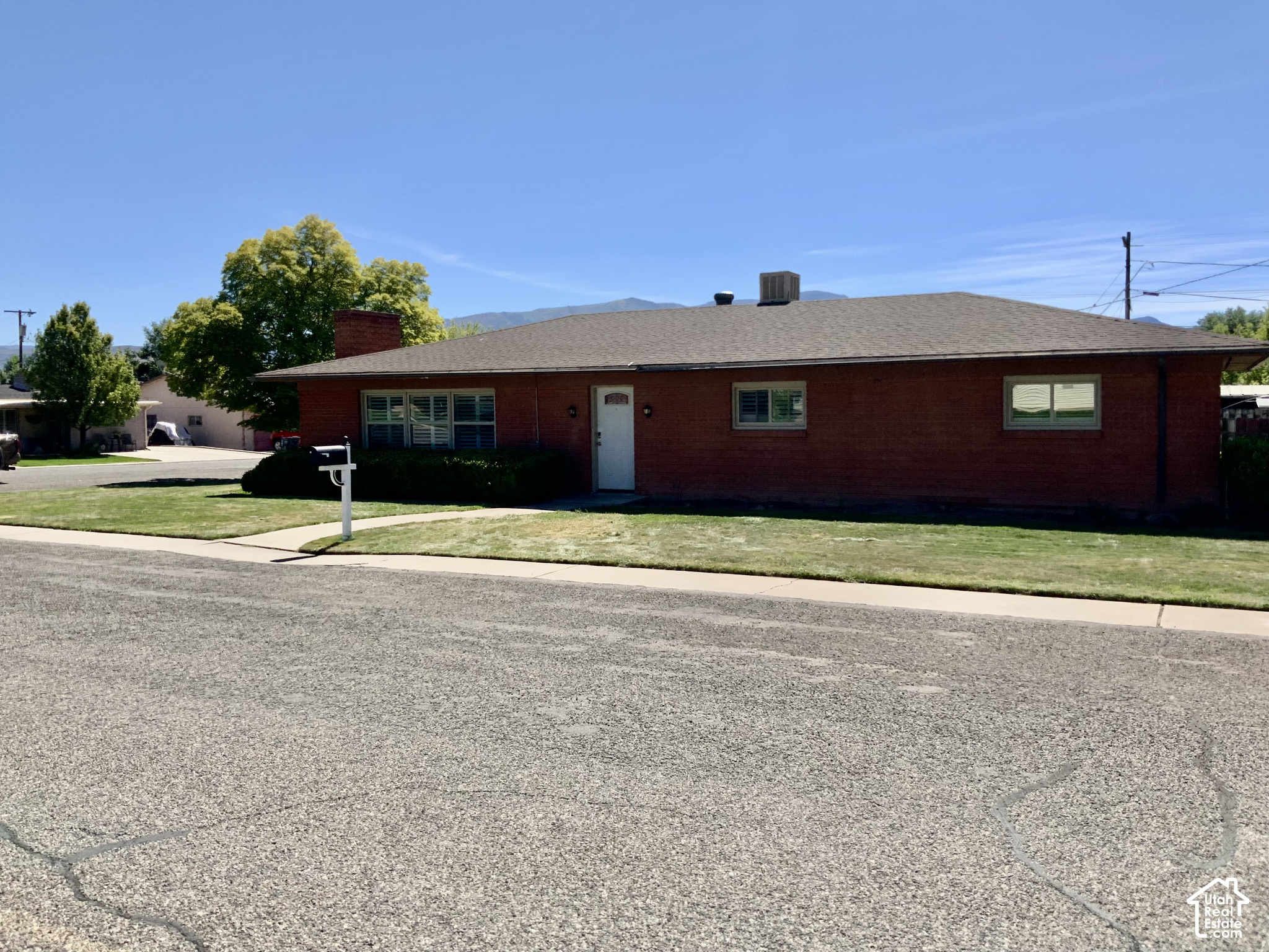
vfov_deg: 48.2
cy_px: 476
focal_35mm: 29
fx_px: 1063
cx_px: 634
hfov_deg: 61.7
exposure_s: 1/2058
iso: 16
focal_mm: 3
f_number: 1.8
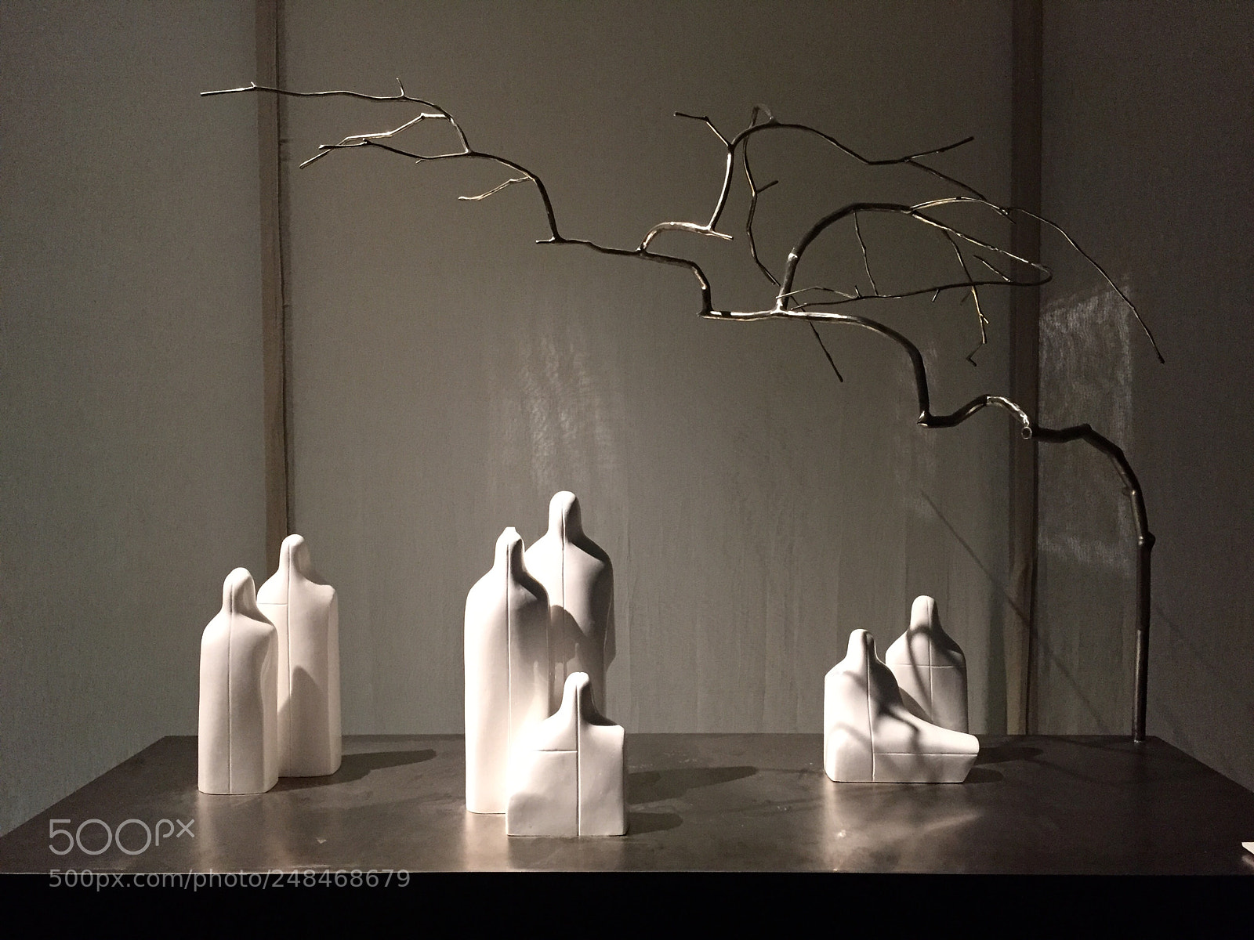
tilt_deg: -1.2
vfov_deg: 48.2
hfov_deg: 61.7
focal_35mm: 29
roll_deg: +0.6
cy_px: 470
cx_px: 627
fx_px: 1051
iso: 320
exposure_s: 1/33
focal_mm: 4.15
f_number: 2.2
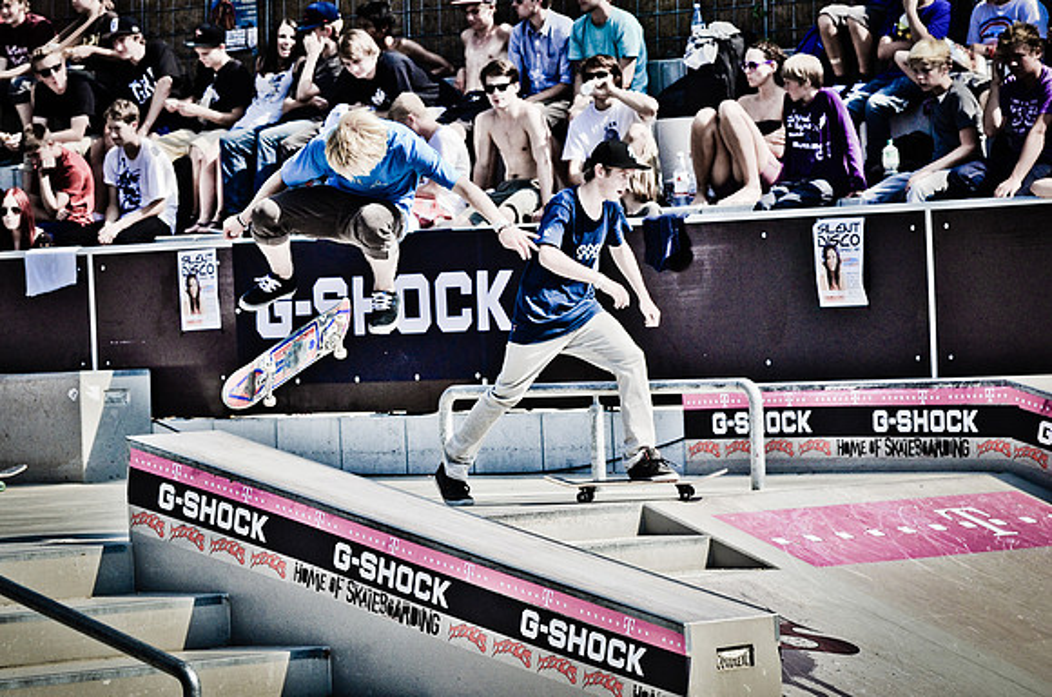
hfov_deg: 13.1
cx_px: 526
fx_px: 4592
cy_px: 348
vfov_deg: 8.7
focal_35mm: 158
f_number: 4
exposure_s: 1/4000
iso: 500
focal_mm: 105
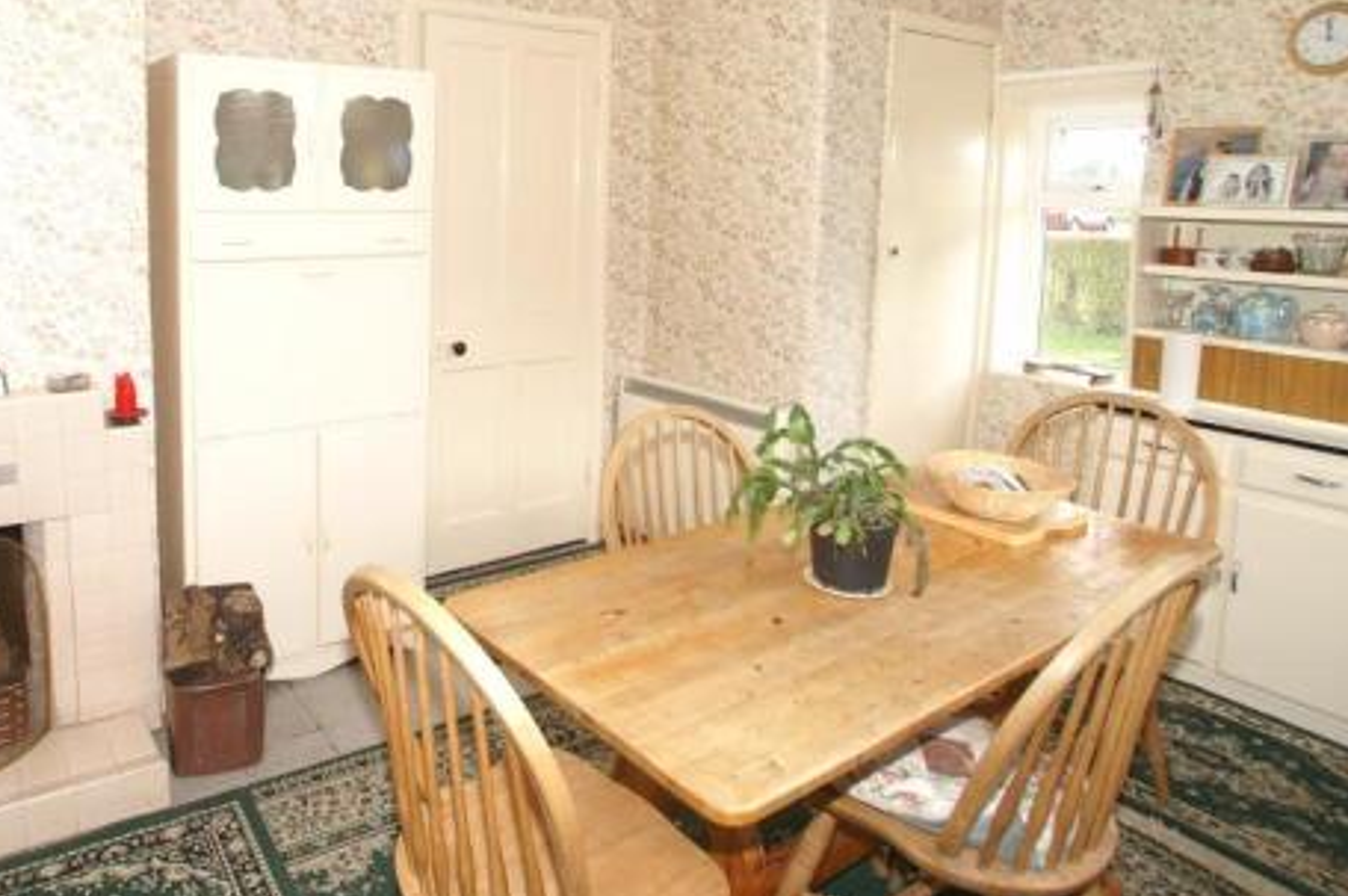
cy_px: 284
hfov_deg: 72.8
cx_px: 482
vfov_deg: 52.3
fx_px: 887
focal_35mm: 24
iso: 200
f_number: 4.5
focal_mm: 11
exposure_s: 1/60
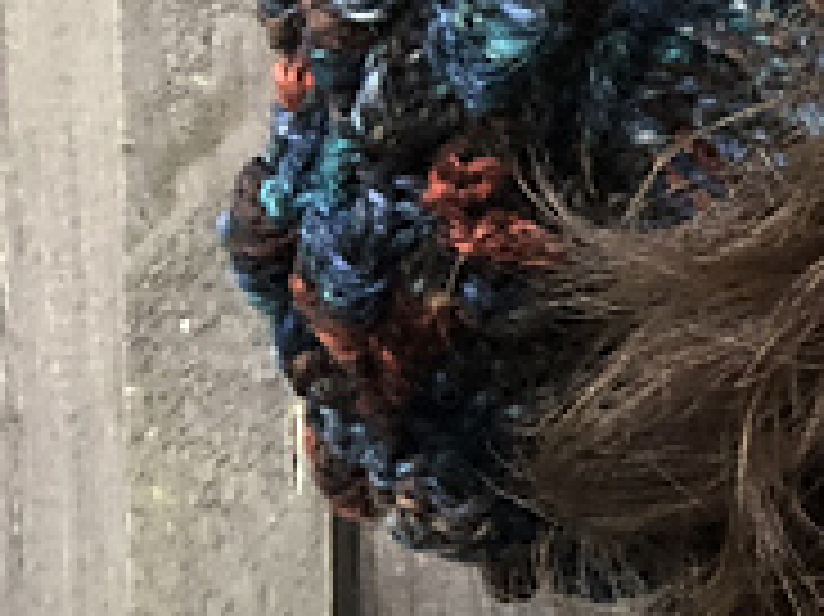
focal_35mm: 112
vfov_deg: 13.2
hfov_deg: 15.4
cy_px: 317
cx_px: 1432
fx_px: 2664
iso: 160
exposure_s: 1/60
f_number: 2.2
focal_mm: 2.87
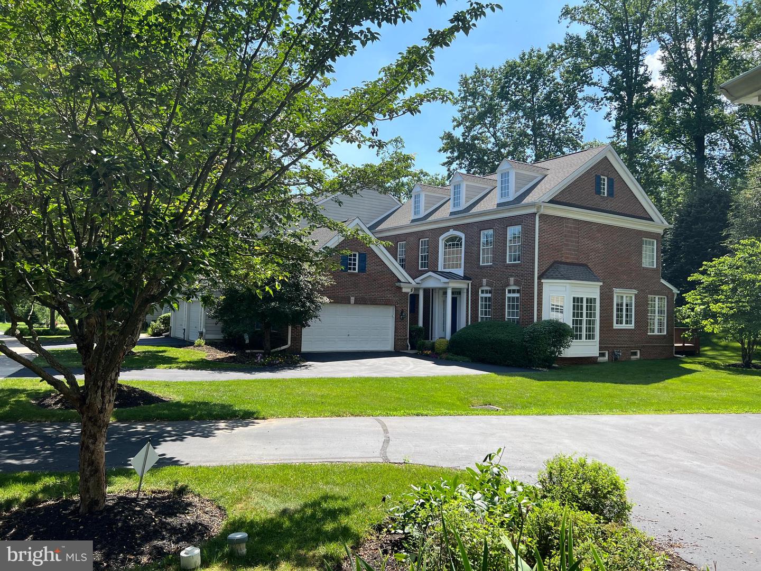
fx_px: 572
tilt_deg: +1.8
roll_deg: -1.2
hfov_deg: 67.3
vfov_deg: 53.1
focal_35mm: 26
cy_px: 286
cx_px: 380
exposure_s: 1/2008
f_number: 1.5
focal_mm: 5.7
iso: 50
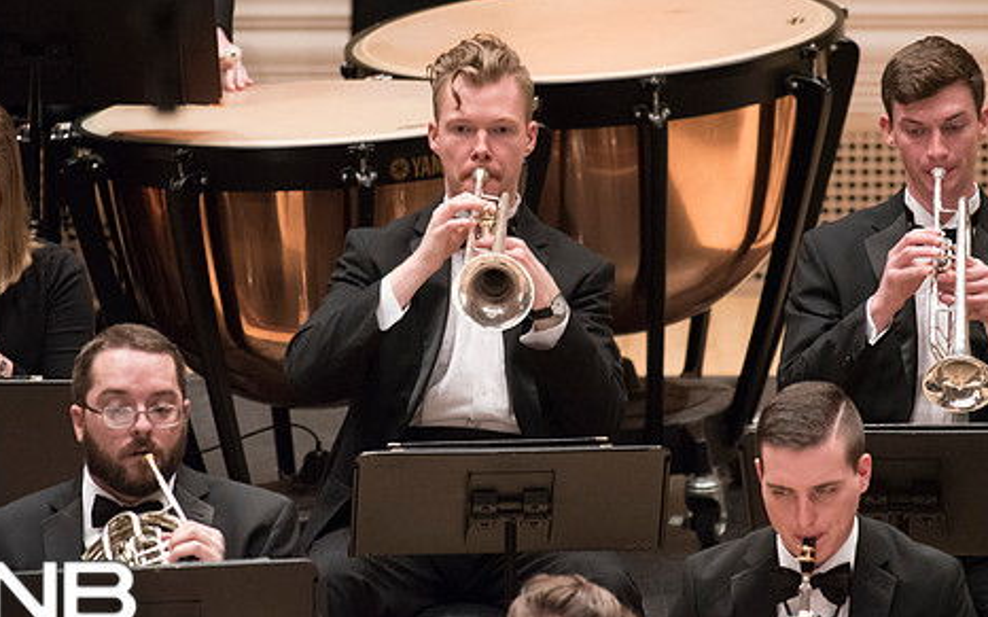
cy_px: 251
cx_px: 587
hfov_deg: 2.8
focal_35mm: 761
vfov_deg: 1.7
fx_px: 20486
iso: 6400
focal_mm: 600
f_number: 5.6
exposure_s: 1/125
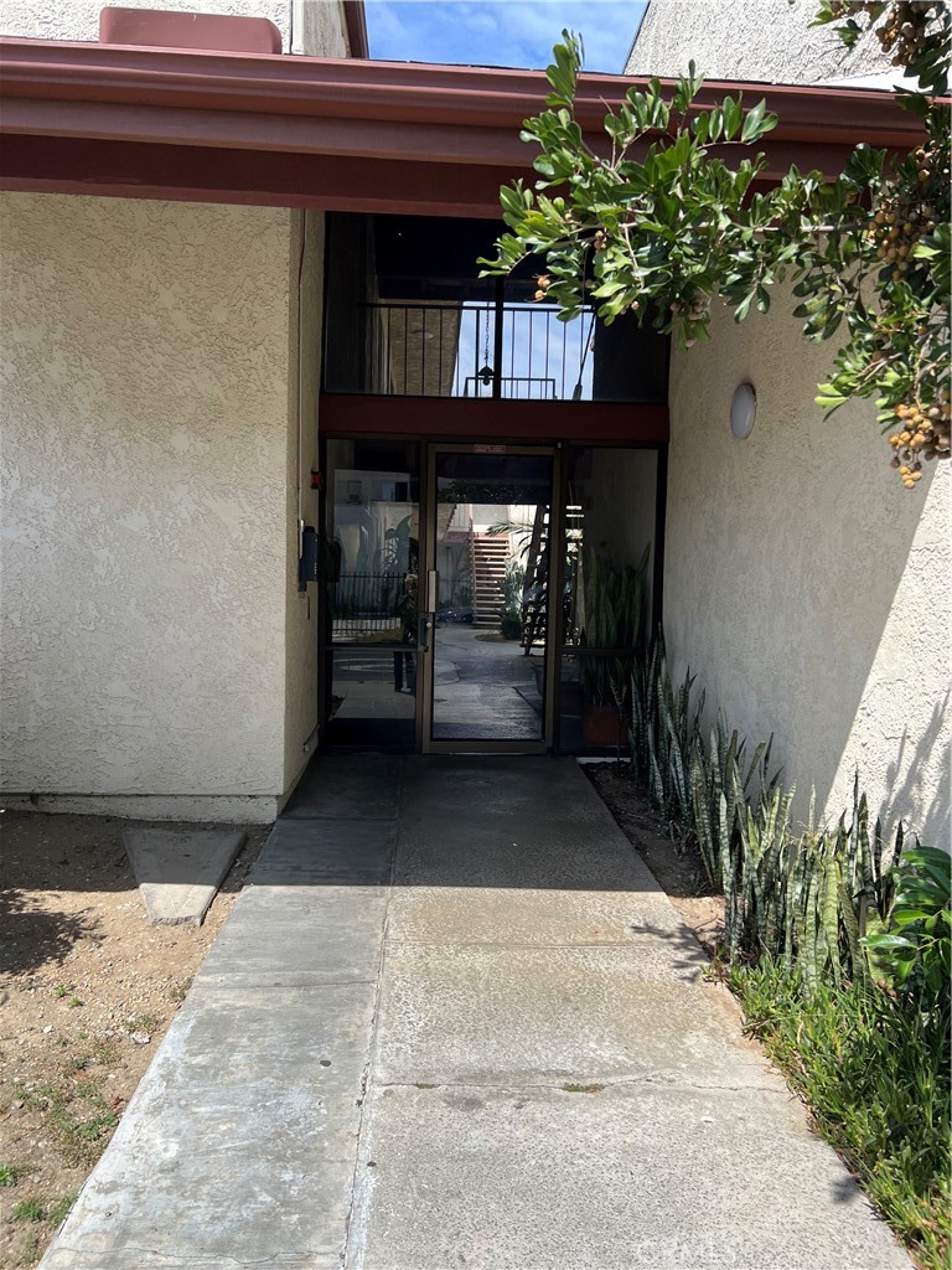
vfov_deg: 67.3
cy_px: 635
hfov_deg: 53.1
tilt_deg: -4.5
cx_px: 476
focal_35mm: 26
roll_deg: -1.6
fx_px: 953
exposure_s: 1/2457
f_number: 1.5
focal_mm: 5.7
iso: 50
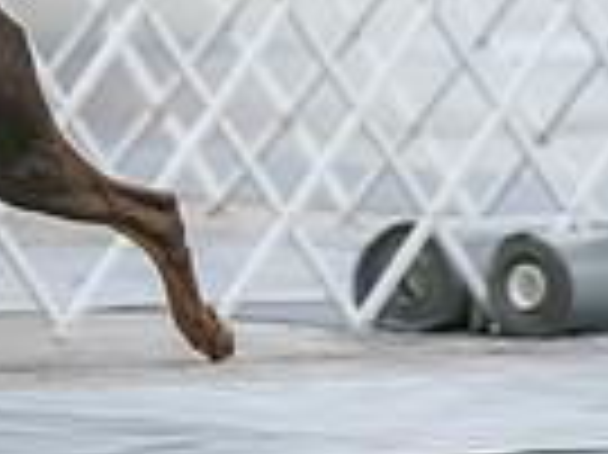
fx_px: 13881
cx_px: -423
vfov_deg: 1.9
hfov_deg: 2.5
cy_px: -249
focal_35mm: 791
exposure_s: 1/250
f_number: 3.2
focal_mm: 191
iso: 6400
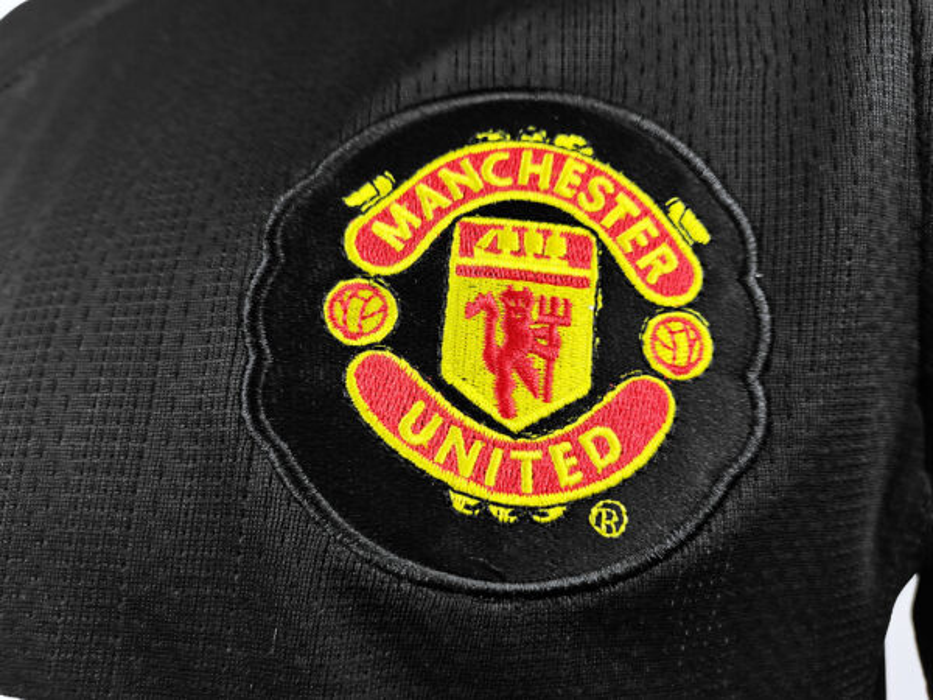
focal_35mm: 26
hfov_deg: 67.3
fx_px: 701
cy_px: 350
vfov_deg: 53.1
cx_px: 466
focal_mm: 5.58
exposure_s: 1/100
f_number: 1.8
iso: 320
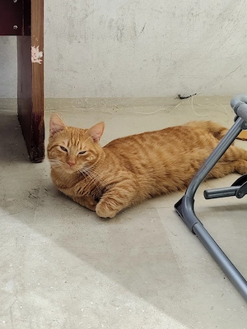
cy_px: 164
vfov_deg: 33.2
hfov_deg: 25.2
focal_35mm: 58
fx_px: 552
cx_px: 124
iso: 52
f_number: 1.7
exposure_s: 1/182
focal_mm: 5.24
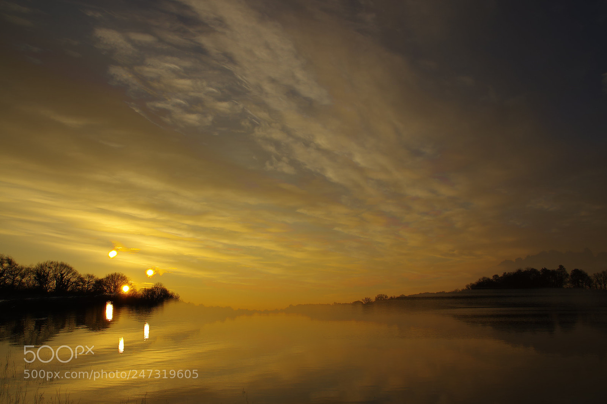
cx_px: 304
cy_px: 202
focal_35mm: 25
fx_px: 421
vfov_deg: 51.2
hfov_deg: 71.6
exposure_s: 1/500
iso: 100
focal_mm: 17
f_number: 7.1
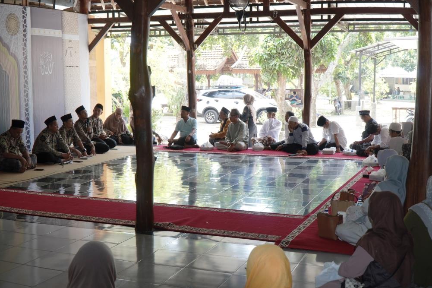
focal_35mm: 43
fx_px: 516
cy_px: 147
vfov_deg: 31.2
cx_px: 218
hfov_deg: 45.4
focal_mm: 28
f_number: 5
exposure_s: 1/60
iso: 400
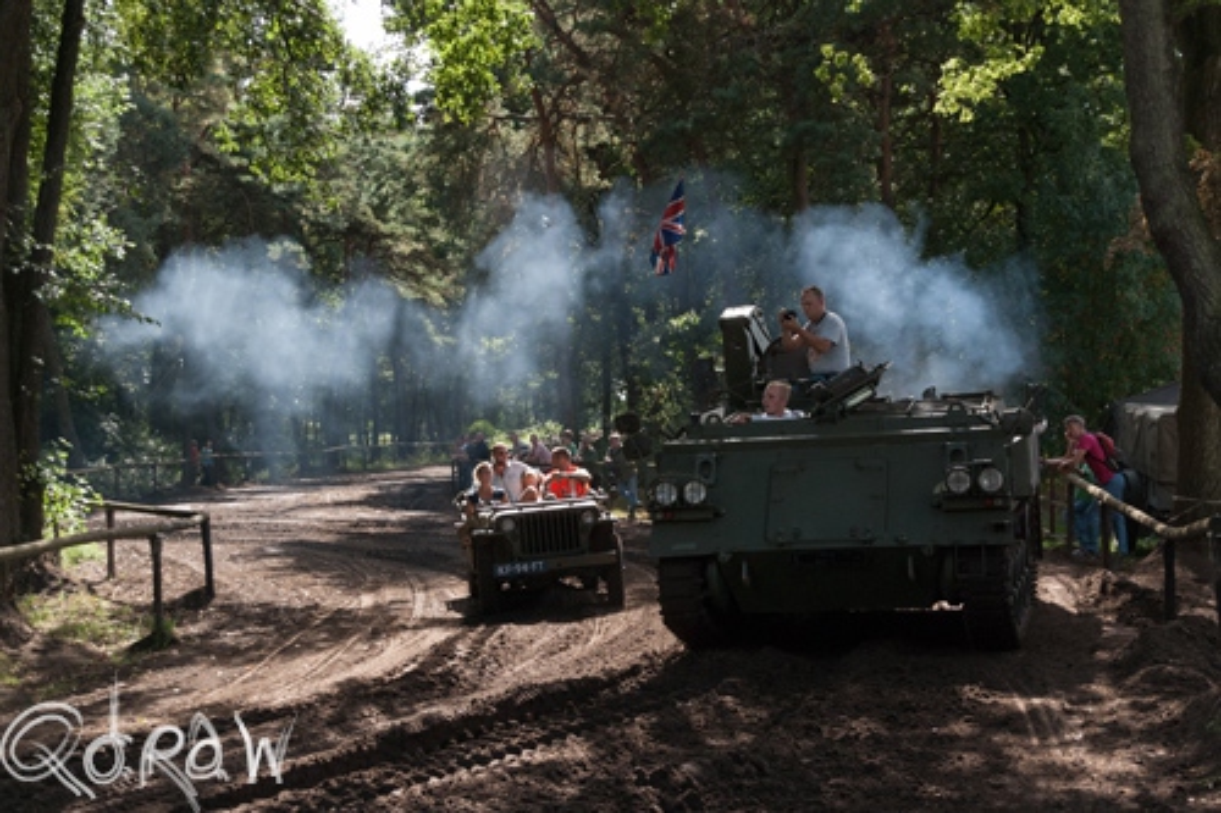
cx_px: 610
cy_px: 406
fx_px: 1424
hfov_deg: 46.4
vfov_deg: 31.9
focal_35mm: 42
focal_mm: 28
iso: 400
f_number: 5.6
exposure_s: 1/640
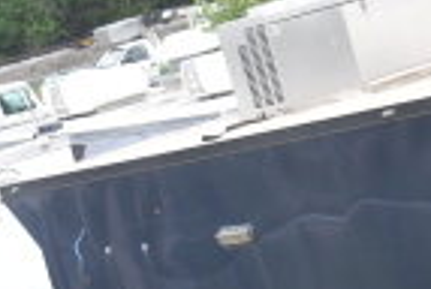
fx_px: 2377
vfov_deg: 6.9
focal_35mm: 198
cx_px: 916
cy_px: -65
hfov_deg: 9.5
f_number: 5.6
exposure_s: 1/125
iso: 200
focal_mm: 31
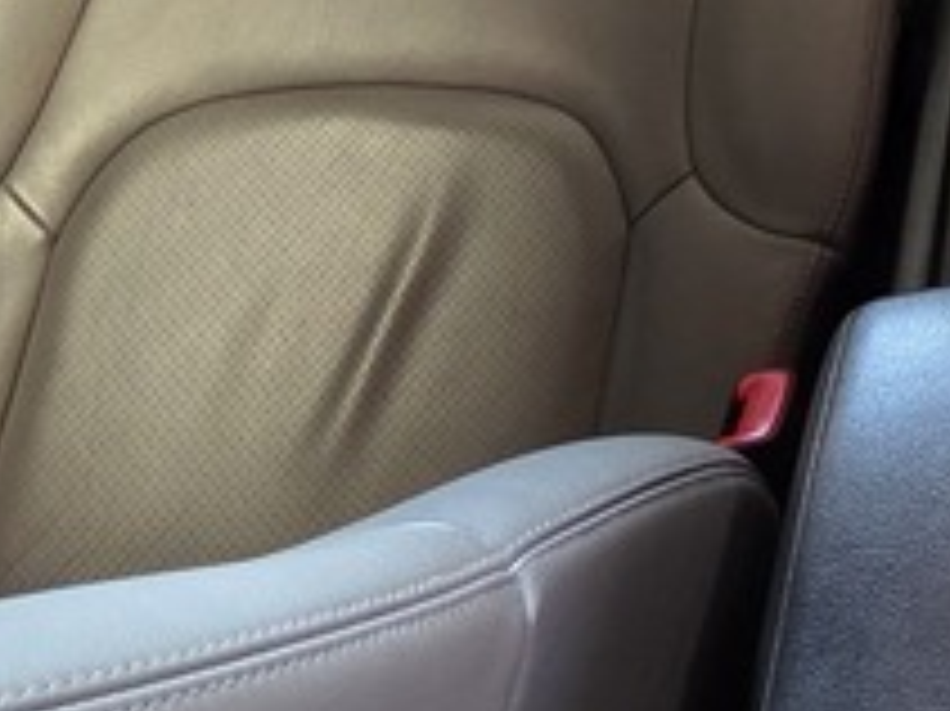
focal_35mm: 63
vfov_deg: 20.7
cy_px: -274
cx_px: 1351
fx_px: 1728
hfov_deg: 25.0
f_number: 2.2
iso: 160
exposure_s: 1/50
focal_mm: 2.2
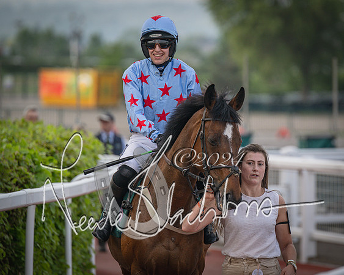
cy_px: 116
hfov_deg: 5.1
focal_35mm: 379
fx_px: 3858
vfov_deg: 4.1
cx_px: 243
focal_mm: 280
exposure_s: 1/1000
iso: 400
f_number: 4
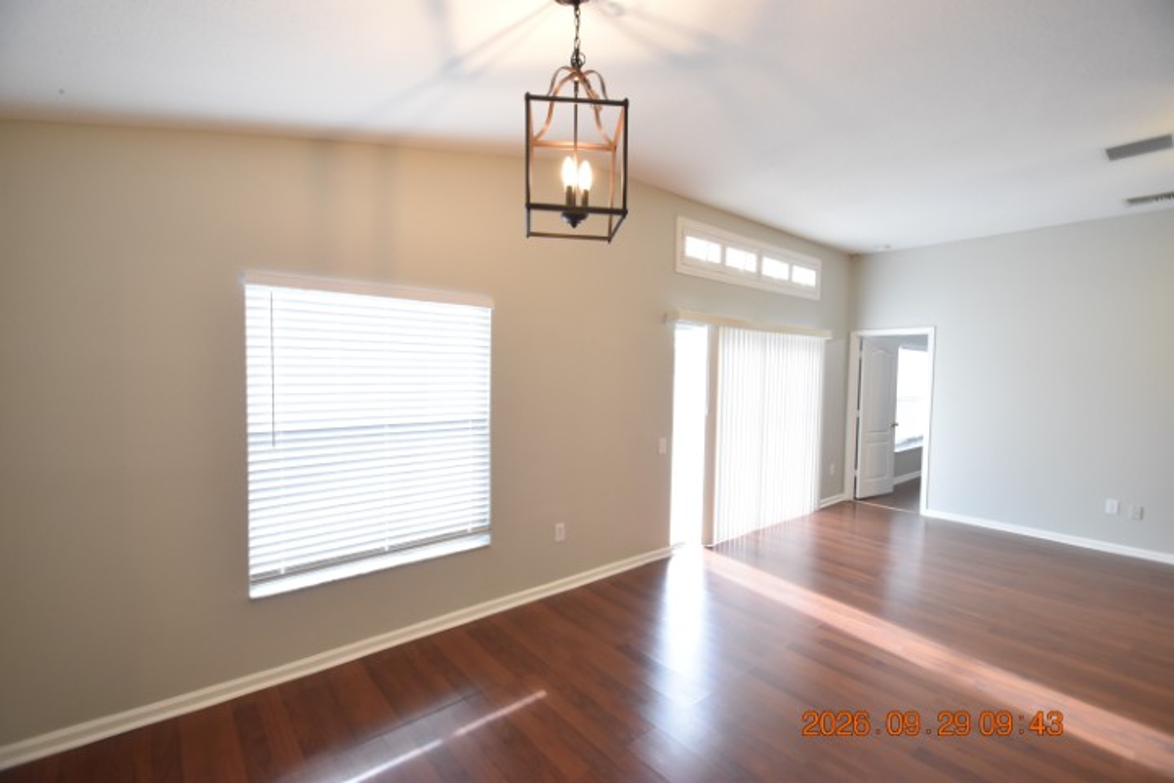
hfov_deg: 100.4
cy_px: 392
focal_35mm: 15
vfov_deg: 77.3
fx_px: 489
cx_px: 587
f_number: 3.5
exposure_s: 1/60
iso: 1100
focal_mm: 10
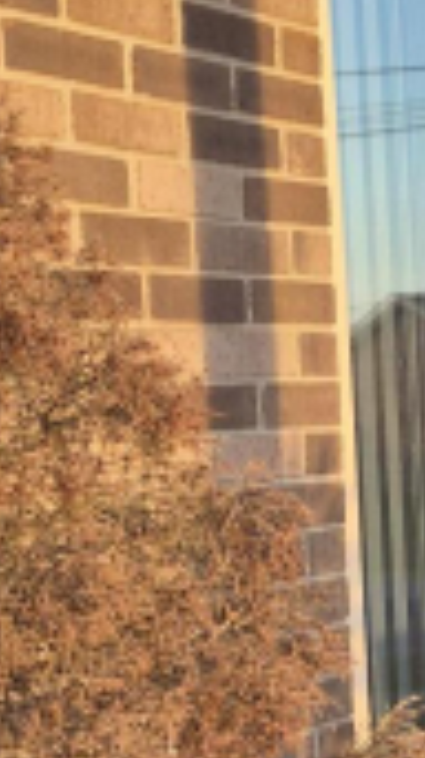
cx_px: 664
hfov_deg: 11.7
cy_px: 552
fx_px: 1966
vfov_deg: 21.6
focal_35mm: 98
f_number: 1.8
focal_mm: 5.4
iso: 25
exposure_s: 1/136
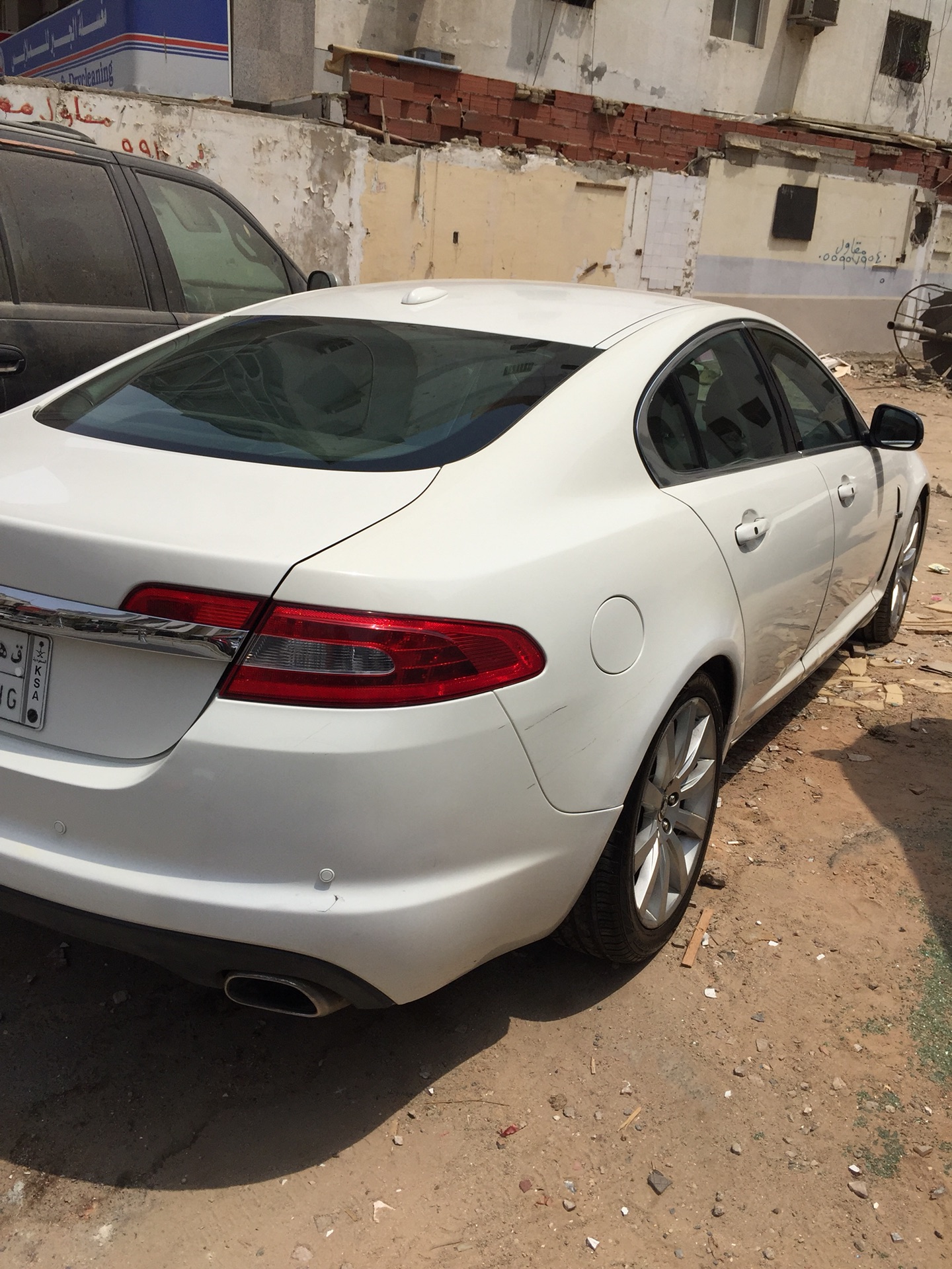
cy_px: 634
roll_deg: -4.5
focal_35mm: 29
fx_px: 1063
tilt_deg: -18.7
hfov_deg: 48.2
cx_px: 476
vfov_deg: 61.7
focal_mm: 4.15
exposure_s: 1/4950
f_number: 2.2
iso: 32
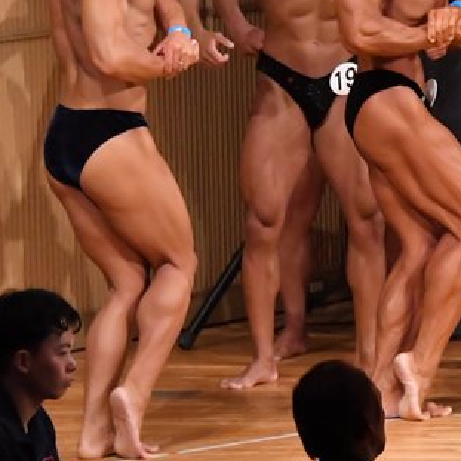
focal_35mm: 571
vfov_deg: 3.1
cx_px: 358
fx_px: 8603
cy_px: 144
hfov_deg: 3.1
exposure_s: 1/400
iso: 11400
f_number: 5.6
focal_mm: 180
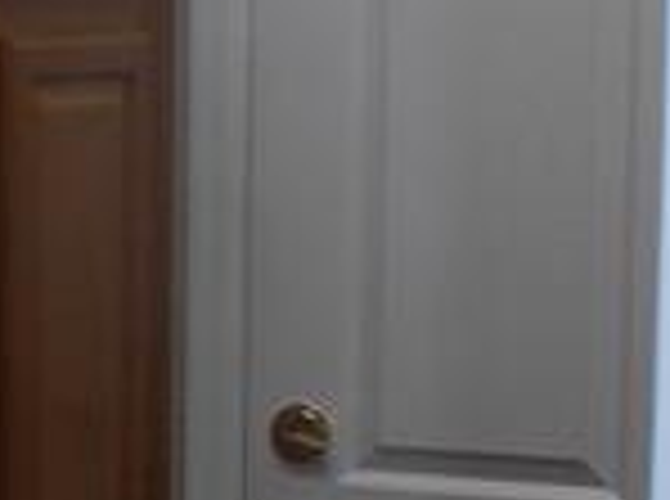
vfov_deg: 9.3
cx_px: -490
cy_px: 354
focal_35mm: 159
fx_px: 3070
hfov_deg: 11.6
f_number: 3.9
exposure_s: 1/40
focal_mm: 6.61
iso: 125
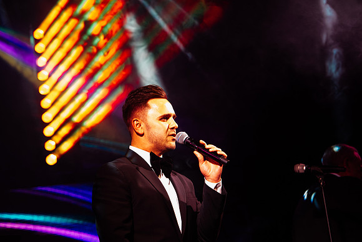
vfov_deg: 10.6
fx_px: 1307
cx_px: 181
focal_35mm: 130
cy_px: 121
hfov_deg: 15.8
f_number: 5.6
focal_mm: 130
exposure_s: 1/200
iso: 2000
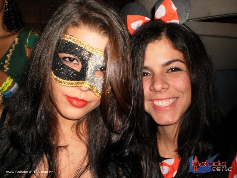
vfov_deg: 39.7
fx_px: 246
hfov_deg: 51.4
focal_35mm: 36
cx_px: 118
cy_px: 89
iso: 125
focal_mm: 6.3
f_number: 3.1
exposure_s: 1/30
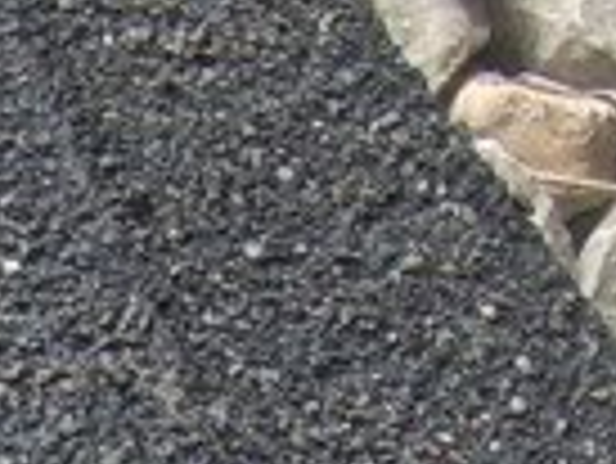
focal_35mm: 261
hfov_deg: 7.3
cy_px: 1572
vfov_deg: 5.3
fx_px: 4649
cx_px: -674
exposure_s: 1/60
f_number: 2.6
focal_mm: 5.8
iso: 100
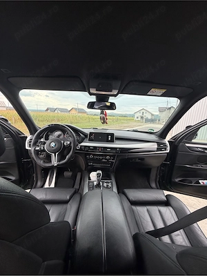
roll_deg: -3.4
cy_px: 138
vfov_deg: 102.1
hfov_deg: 85.7
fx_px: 112
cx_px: 104
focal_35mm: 14
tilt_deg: -13.4
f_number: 2.2
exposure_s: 1/291
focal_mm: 2.22
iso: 64
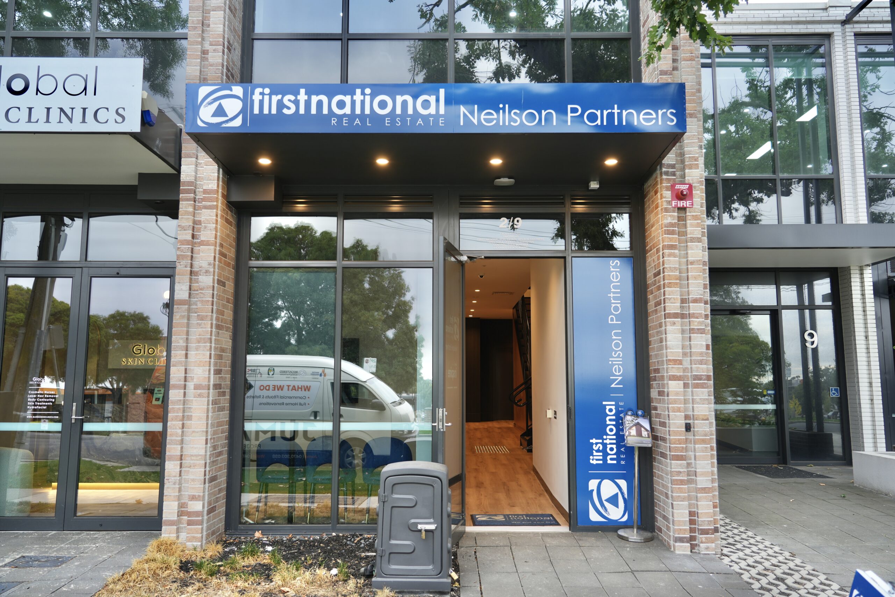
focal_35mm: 28
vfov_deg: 46.4
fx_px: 696
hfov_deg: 65.5
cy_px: 298
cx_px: 448
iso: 160
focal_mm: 28
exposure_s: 1/30
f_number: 4
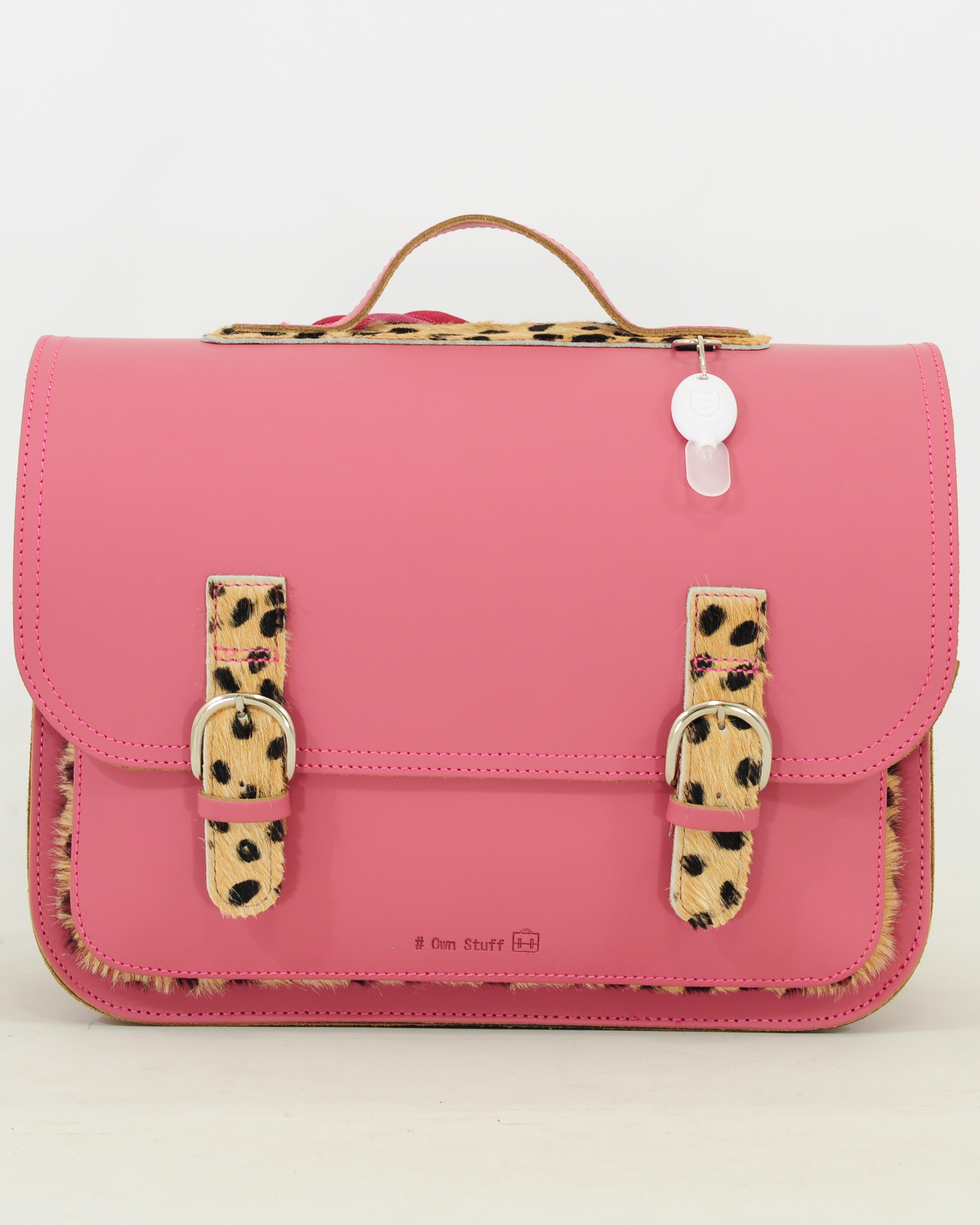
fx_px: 2973
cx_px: 484
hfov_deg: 18.7
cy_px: 617
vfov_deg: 23.3
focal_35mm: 82
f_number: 9
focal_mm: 38
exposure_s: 1/25
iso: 200
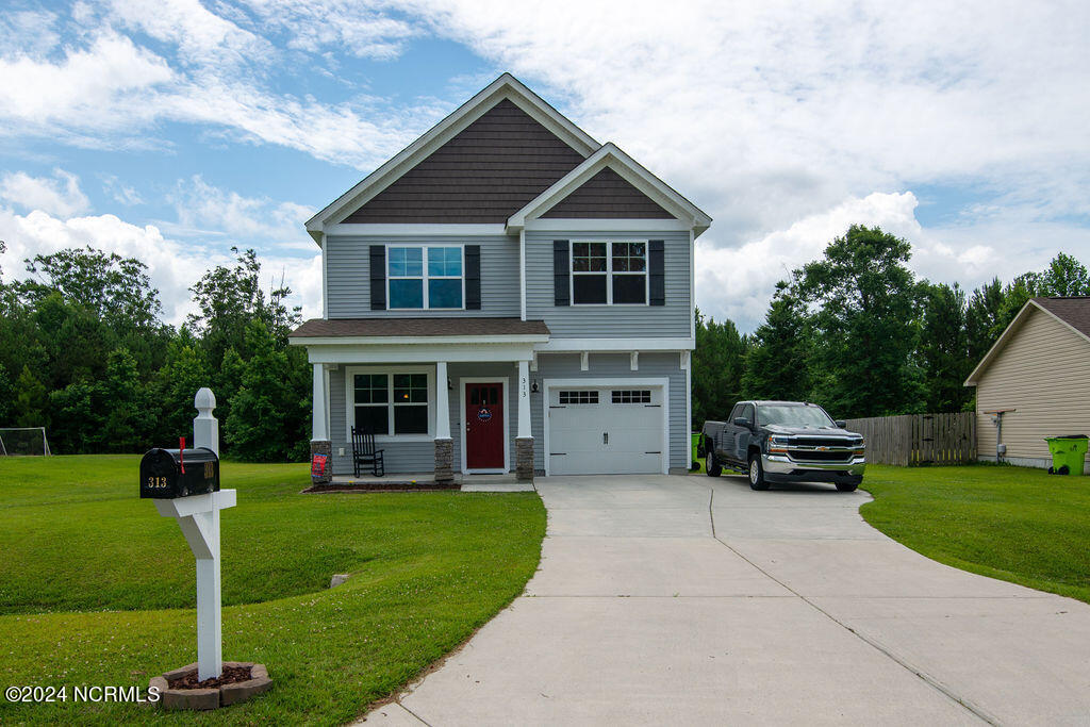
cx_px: 520
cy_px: 449
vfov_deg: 45.9
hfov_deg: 65.3
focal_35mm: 28
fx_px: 850
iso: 320
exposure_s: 1/1600
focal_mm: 22
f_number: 7.1
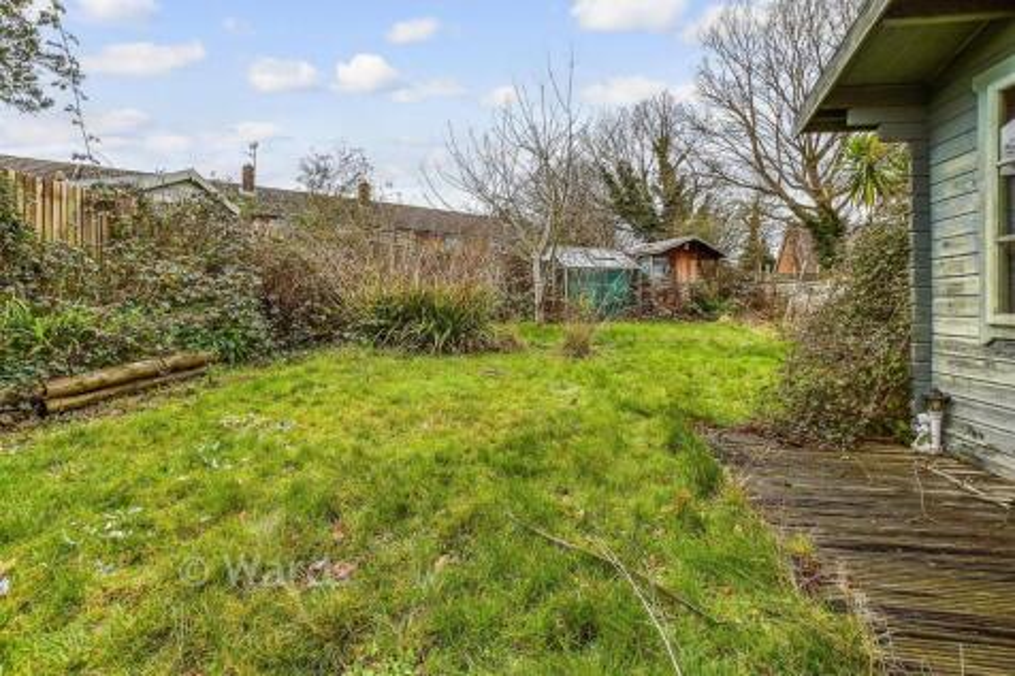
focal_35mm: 25
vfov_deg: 51.3
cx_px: 508
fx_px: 705
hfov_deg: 71.5
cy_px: 338
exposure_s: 1/60
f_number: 8
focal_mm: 17
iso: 160
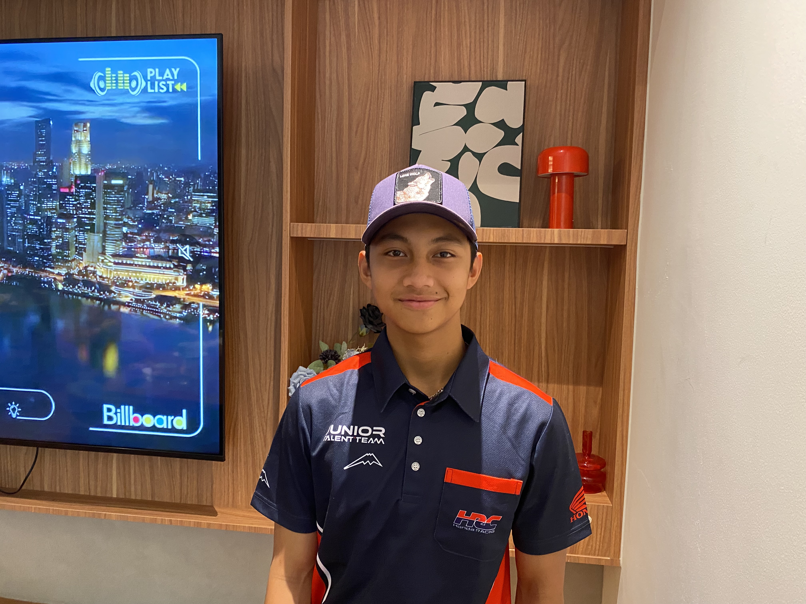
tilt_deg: -4.4
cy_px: 302
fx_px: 605
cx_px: 403
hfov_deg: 67.3
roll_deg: -0.7
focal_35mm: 26
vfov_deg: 53.1
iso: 500
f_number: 1.8
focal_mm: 4.25
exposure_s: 1/33
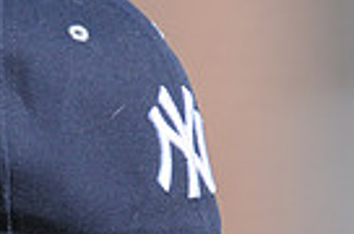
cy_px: 436
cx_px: 3
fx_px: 22005
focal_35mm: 2243
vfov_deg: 0.6
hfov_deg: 0.9
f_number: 4.5
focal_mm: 350
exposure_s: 1/2000
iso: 400
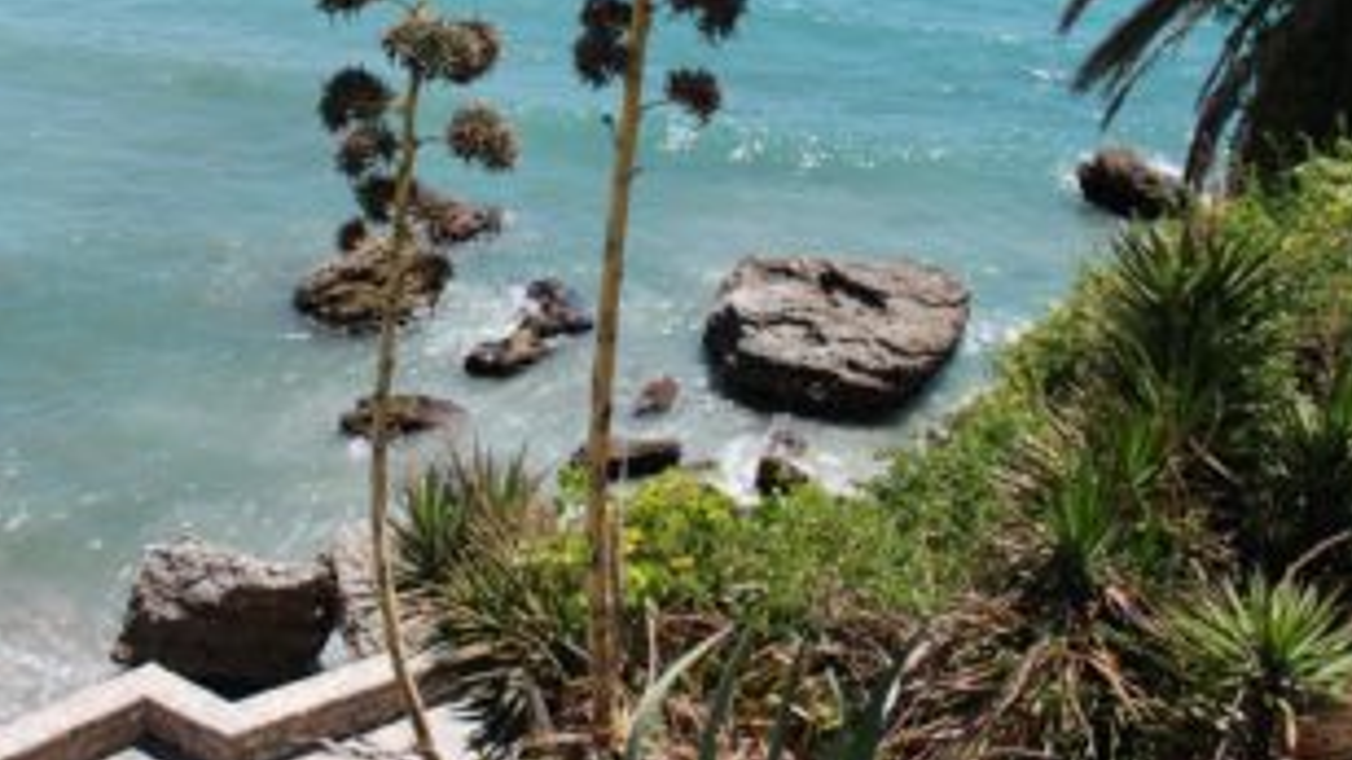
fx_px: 1649
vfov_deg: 25.1
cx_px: 461
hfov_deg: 44.0
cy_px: 59
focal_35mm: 46
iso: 100
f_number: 7.1
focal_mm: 18
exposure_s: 1/200
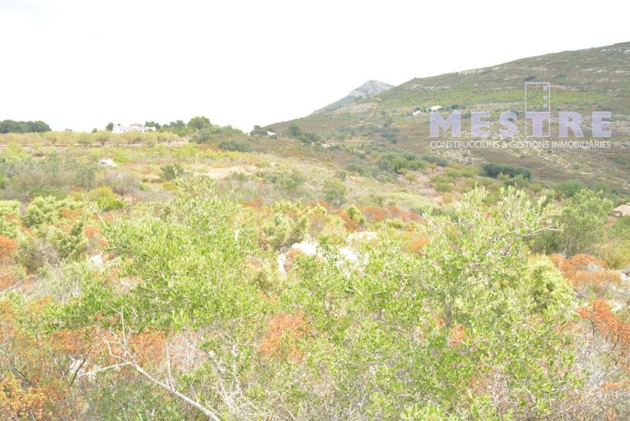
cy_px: 210
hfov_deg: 51.3
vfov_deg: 35.5
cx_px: 315
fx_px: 657
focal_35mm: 38
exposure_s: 1/200
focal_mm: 25
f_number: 5
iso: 100
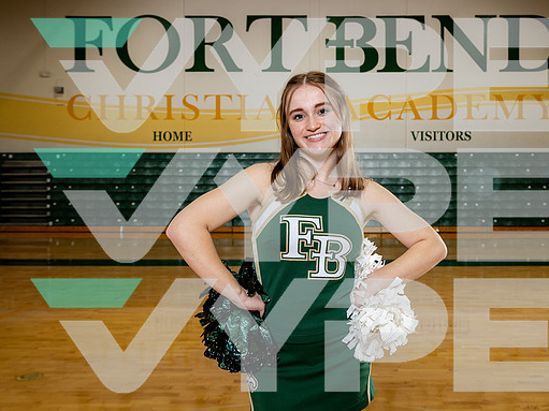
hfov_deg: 52.5
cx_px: 309
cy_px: 197
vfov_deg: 40.7
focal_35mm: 35
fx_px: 555
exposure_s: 1/250
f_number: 5.6
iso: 640
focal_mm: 30
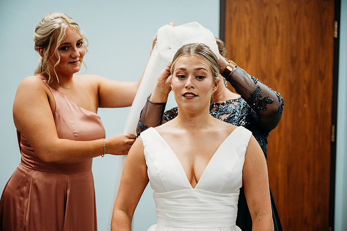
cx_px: 174
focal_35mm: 58
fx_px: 559
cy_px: 116
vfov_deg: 23.4
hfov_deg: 34.5
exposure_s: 1/320
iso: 2000
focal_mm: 58
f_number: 3.2
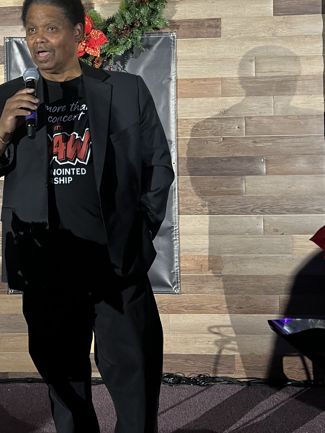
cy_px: 163
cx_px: 90
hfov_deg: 27.7
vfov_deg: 36.6
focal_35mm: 52
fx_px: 651
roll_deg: -0.4
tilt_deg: -2.0
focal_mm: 5.7
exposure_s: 1/60
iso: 320
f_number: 1.5
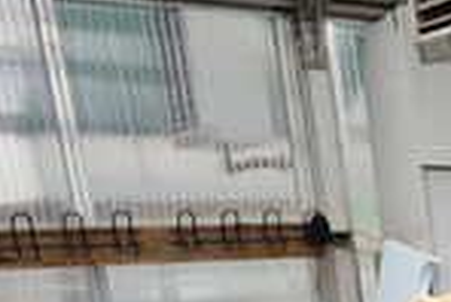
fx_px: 1179
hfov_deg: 16.8
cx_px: 878
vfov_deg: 13.4
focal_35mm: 94
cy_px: 514
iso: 50
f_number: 2.8
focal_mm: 24
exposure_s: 1/80
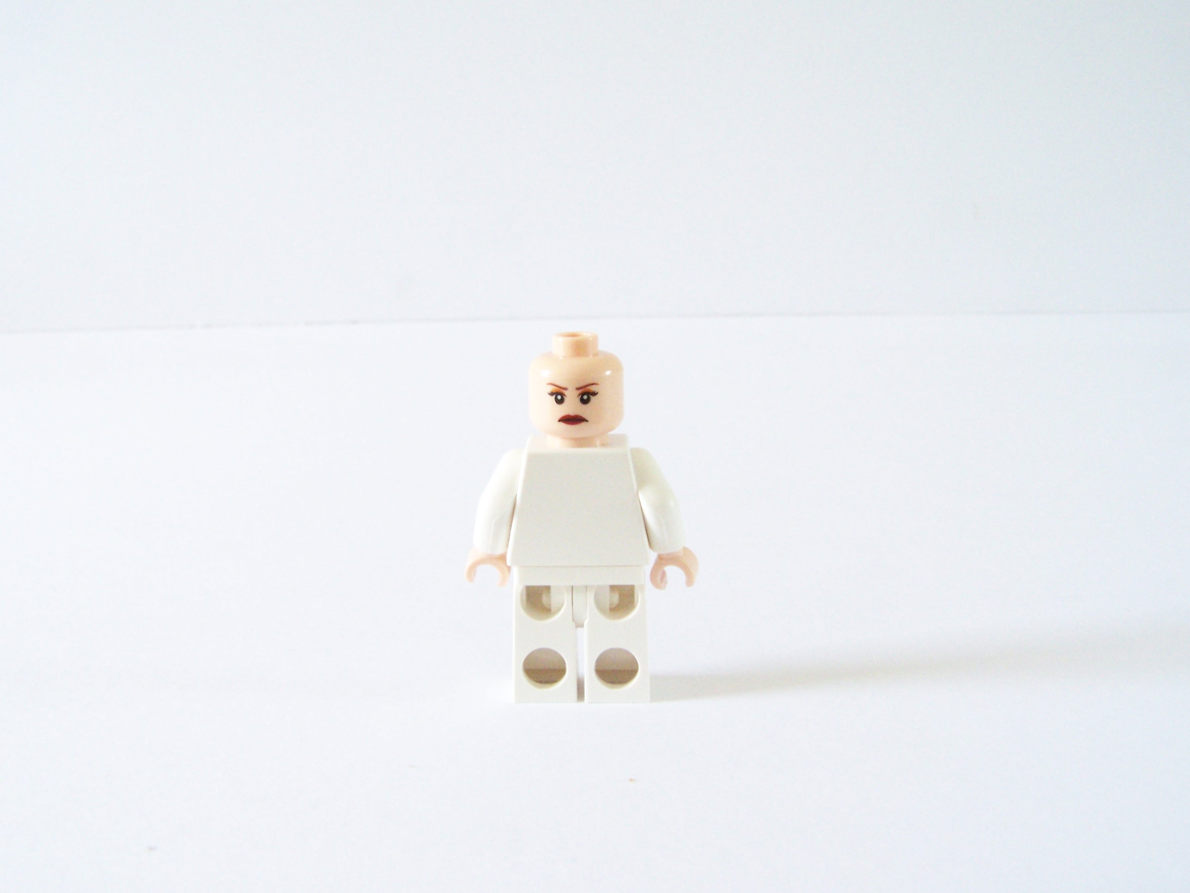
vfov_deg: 37.7
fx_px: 1306
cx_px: 595
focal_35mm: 38
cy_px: 446
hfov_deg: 49.0
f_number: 7.1
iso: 400
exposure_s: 1/6
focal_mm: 6.3
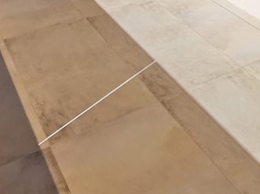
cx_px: 201
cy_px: -88
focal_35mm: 58
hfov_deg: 32.5
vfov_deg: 21.6
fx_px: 435
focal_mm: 2.35
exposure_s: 1/778
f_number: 2.2
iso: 50
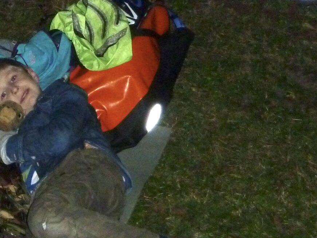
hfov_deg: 17.3
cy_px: 29
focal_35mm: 109
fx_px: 998
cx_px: -59
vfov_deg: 13.5
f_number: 3.6
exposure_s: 1/30
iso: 400
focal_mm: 6.1
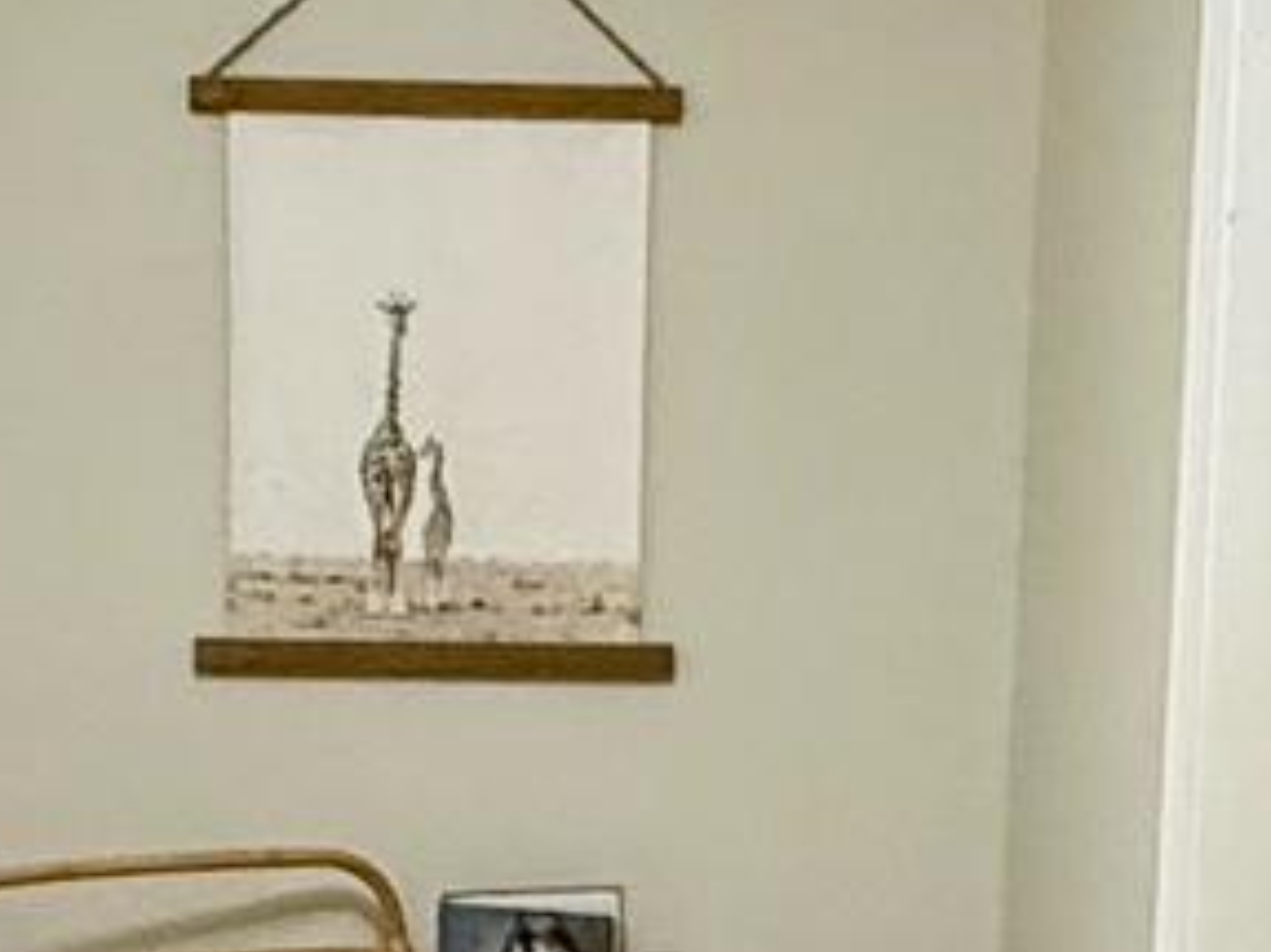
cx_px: 638
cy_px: 881
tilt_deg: -10.0
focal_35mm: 100
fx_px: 3670
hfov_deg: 19.6
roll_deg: -0.9
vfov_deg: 14.6
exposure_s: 1/60
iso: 400
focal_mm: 2.22
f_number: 2.2
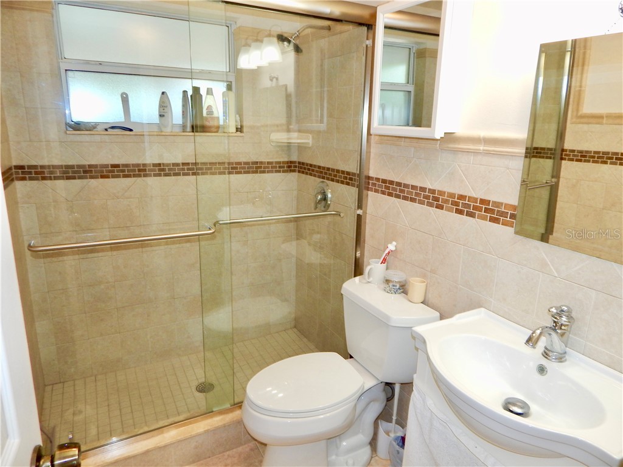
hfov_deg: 76.4
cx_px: 312
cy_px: 234
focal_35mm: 22
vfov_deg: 61.1
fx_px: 396
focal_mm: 4
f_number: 3
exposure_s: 1/30
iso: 125
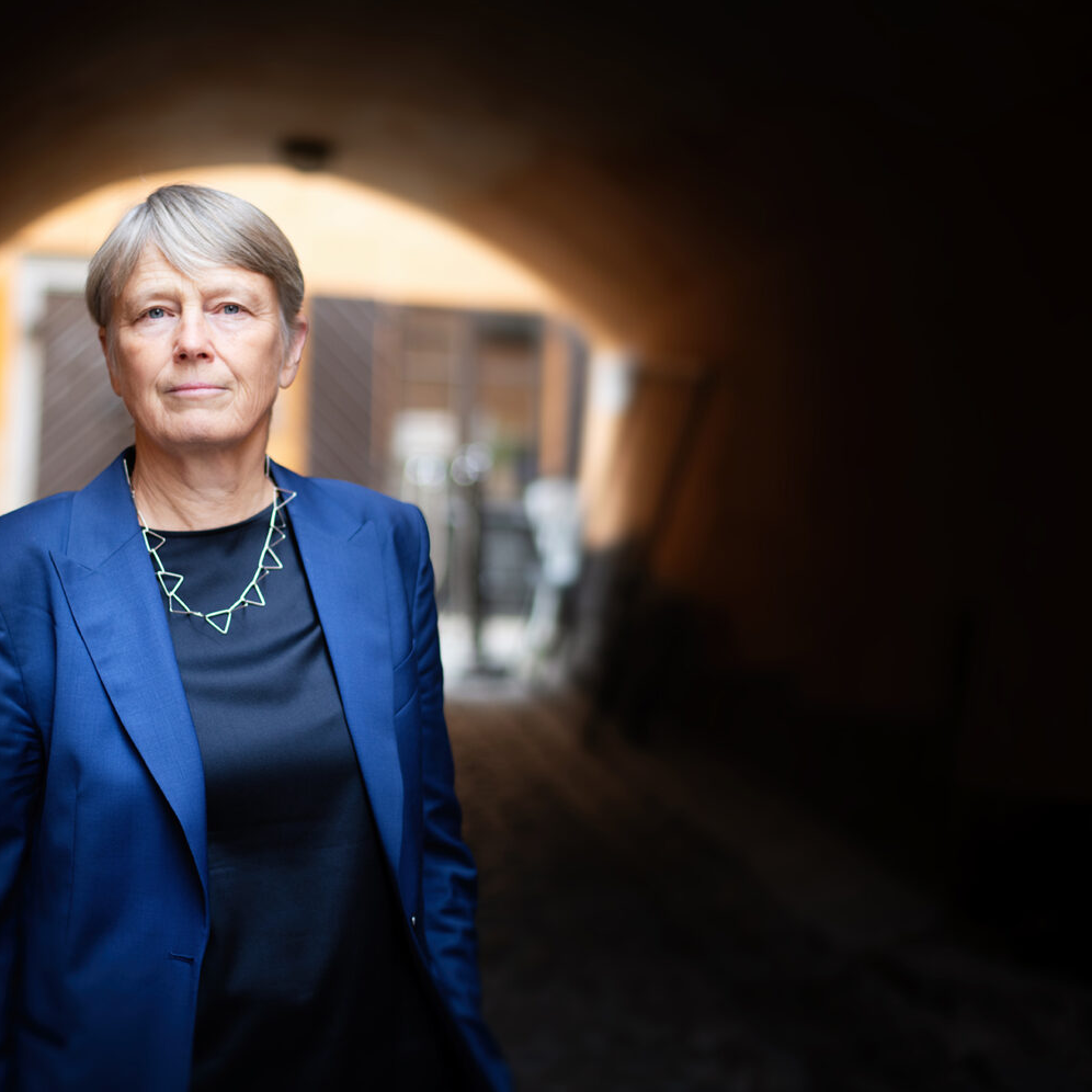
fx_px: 2284
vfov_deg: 26.9
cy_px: 546
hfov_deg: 26.6
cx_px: 284
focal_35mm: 64
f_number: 1.8
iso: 160
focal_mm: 50
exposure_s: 1/160
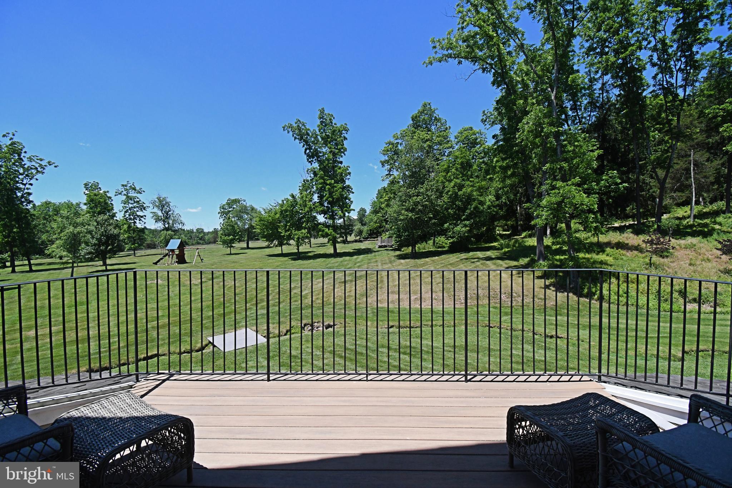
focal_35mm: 15
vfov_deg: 77.3
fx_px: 305
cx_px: 366
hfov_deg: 100.4
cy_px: 244
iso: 2000
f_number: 6.3
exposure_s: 1/6400
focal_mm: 10
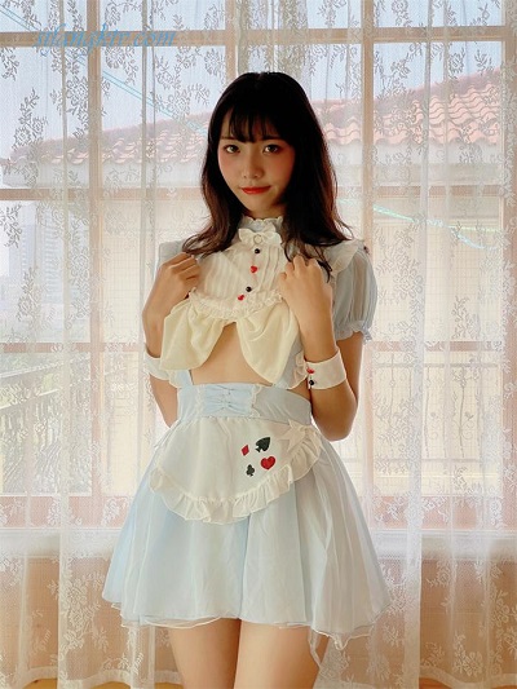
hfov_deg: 28.0
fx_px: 1035
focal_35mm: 52
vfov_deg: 36.8
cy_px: 344
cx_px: 258
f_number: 2
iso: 25
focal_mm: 6
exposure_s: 1/311
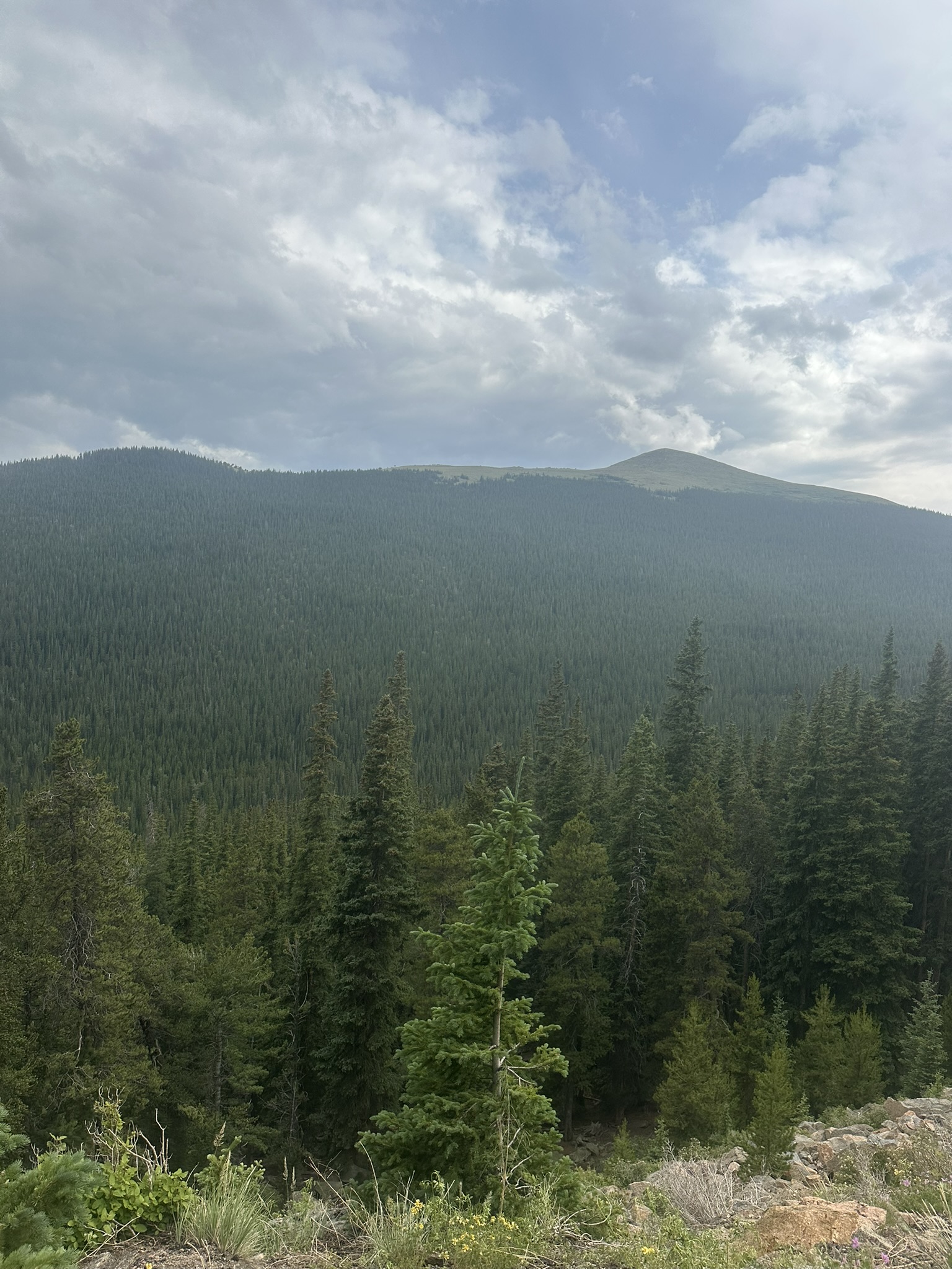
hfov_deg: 56.8
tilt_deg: +0.0
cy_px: 634
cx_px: 476
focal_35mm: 24
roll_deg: -5.3
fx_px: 880
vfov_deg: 71.6
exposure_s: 1/4545
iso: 80
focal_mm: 6.86
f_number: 1.78
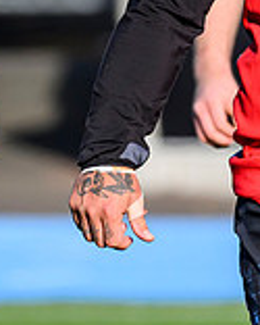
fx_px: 27406
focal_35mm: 2852
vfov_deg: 0.7
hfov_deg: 0.5
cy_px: 140
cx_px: 667
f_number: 5.6
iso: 500
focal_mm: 400
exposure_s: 1/2000
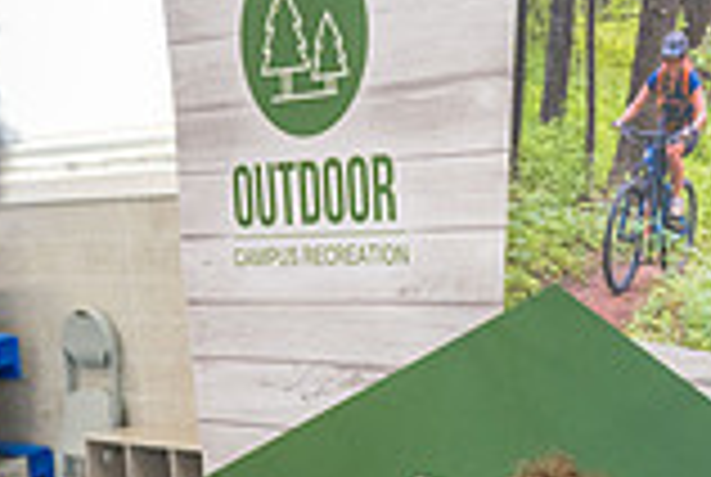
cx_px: 369
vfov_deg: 14.6
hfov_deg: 23.1
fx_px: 1741
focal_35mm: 88
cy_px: 704
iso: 1250
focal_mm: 24
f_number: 2.8
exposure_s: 1/500
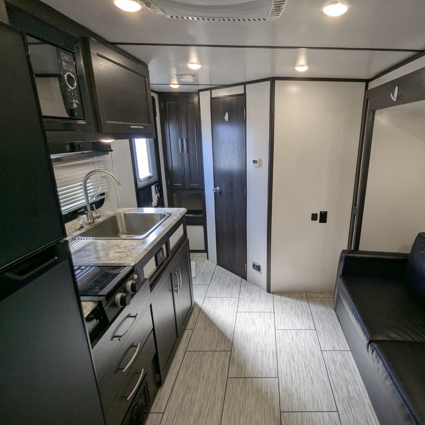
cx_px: 269
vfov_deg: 77.7
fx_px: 264
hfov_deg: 76.2
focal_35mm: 19
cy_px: 213
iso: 79
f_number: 2.2
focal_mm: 2.35
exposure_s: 1/102
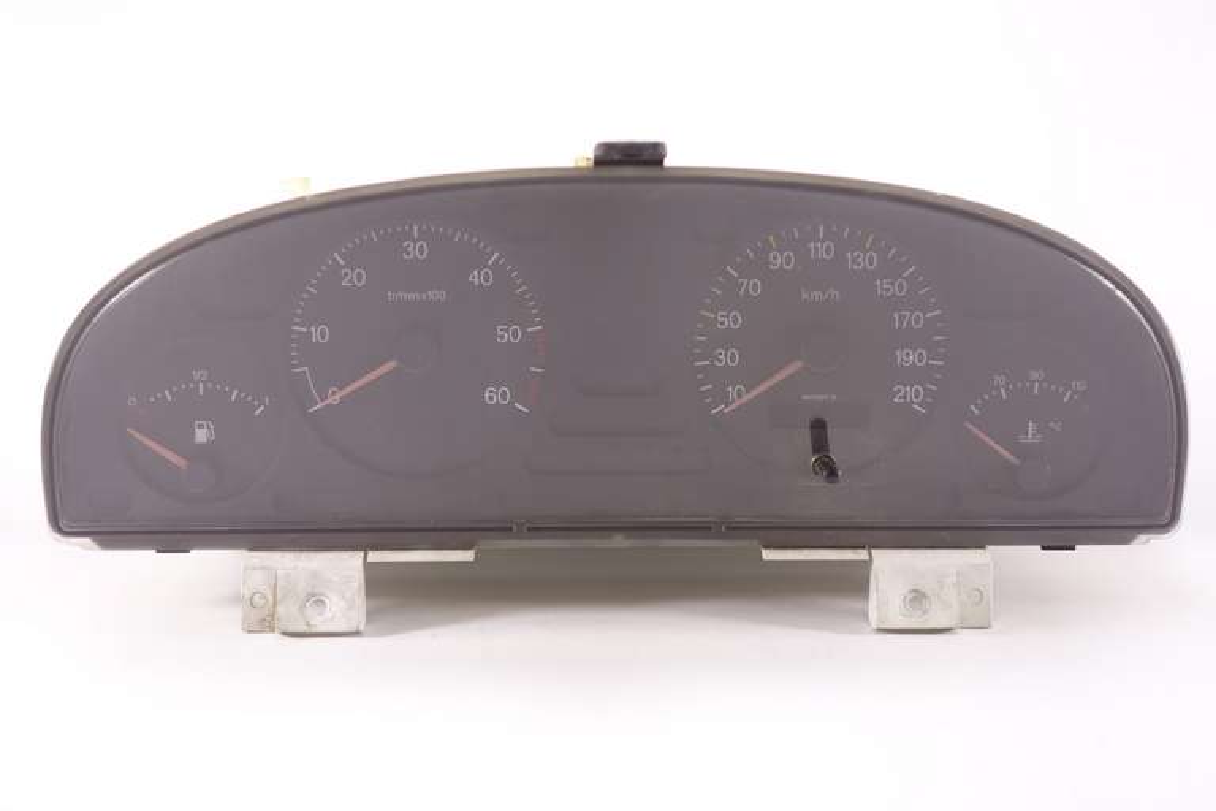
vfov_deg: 33.4
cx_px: 608
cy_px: 406
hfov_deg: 48.5
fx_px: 1351
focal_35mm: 40
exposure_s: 1/50
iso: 200
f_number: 2.8
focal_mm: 14.75
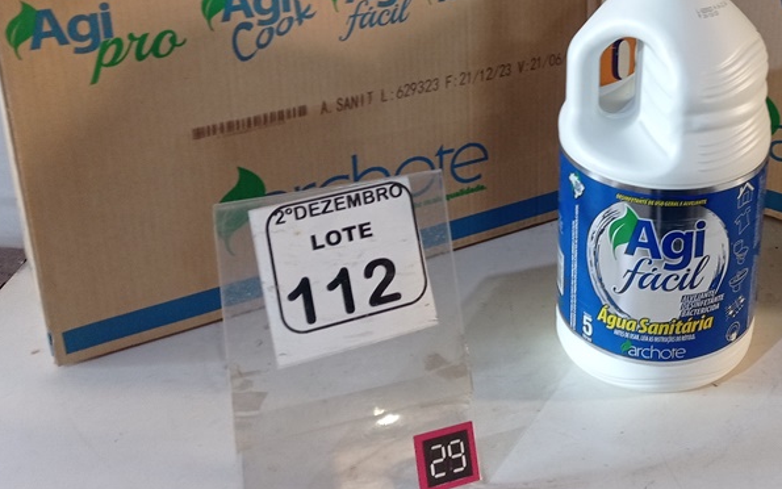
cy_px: 18
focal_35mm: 51
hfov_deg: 38.1
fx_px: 1087
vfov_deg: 24.4
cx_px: 624
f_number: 1.79
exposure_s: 1/30
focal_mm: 4.7
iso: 331
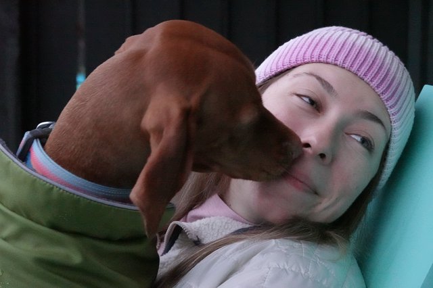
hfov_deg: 26.0
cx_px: 216
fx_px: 938
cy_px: 144
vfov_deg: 17.5
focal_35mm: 78
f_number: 4
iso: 6400
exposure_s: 1/100
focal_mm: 28.54
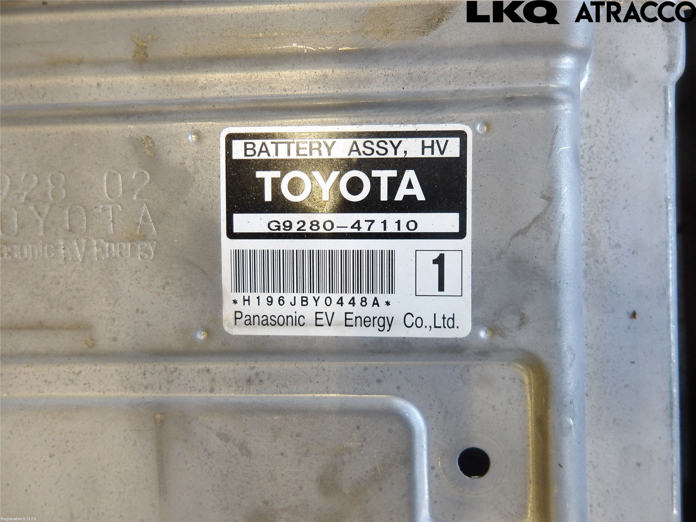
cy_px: 261
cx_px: 348
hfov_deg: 65.3
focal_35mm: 27
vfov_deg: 51.4
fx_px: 543
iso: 310
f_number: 3
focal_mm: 4.9
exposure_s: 1/60
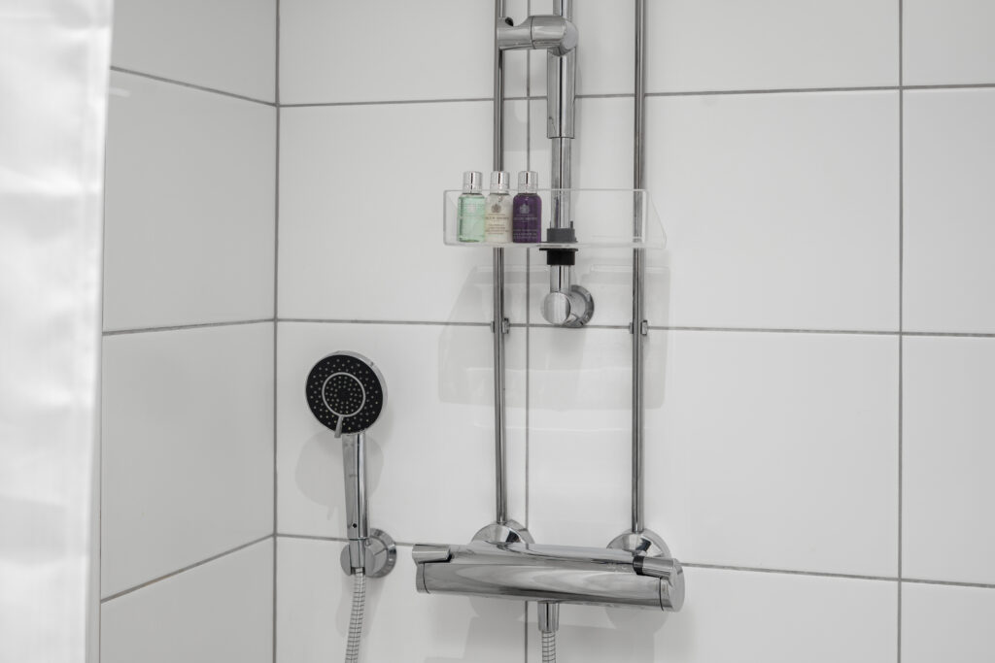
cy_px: 332
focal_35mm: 50
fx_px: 1382
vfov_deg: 27.0
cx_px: 498
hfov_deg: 39.6
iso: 100
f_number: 4.5
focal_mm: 50
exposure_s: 1/8
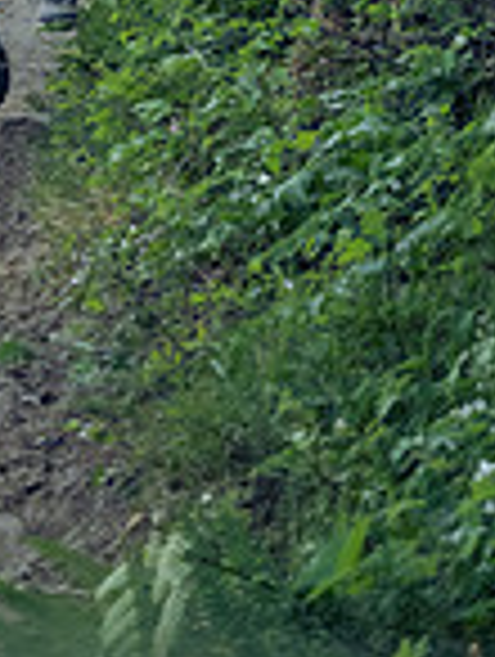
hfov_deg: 6.0
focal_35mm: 246
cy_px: -302
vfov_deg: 7.9
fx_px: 4677
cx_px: -173
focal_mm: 40
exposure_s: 1/1000
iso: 2500
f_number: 2.8
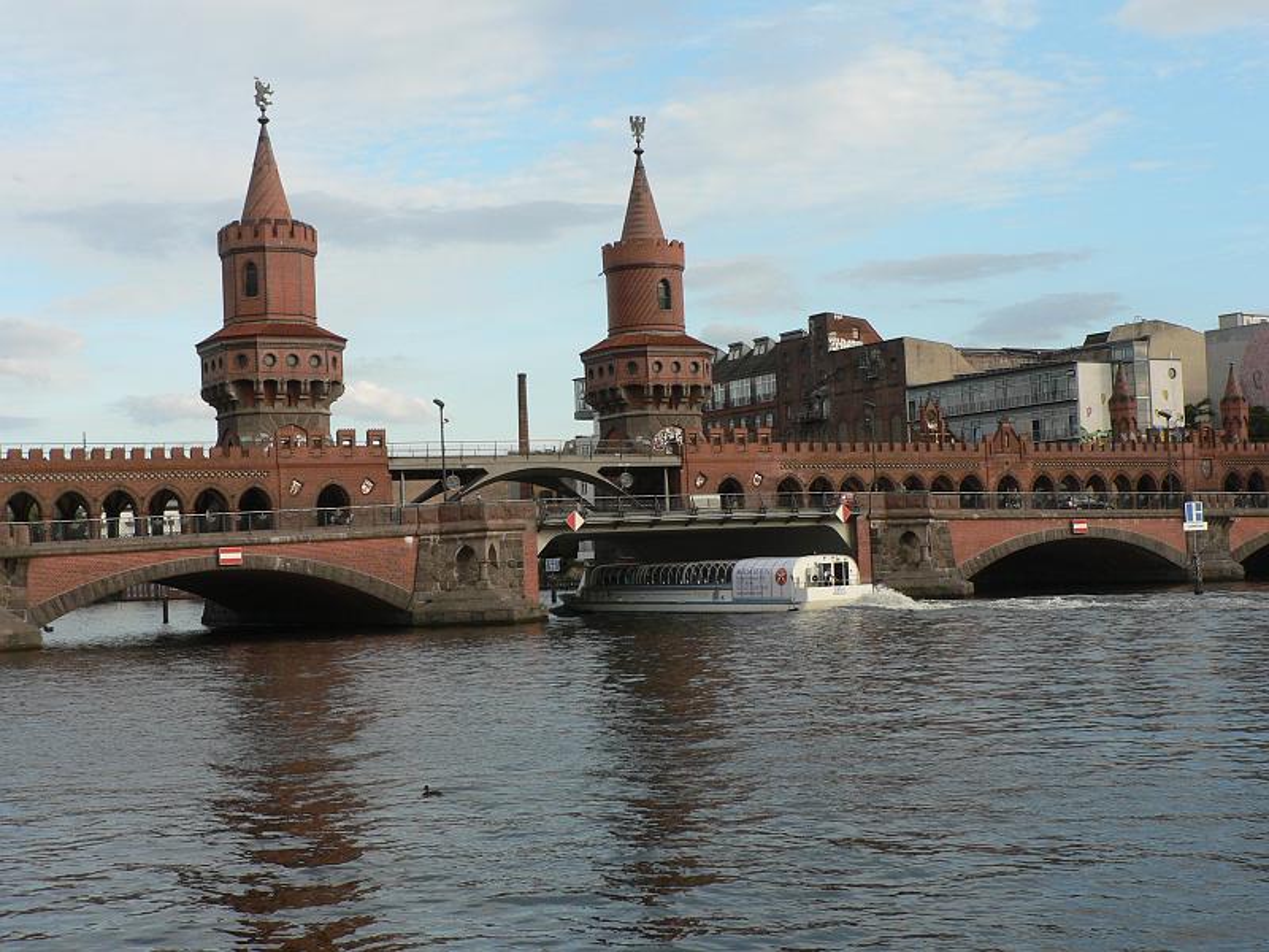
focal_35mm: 53
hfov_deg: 36.2
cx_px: 634
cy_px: 476
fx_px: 1943
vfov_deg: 27.5
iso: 80
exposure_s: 1/320
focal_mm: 8.8
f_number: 4
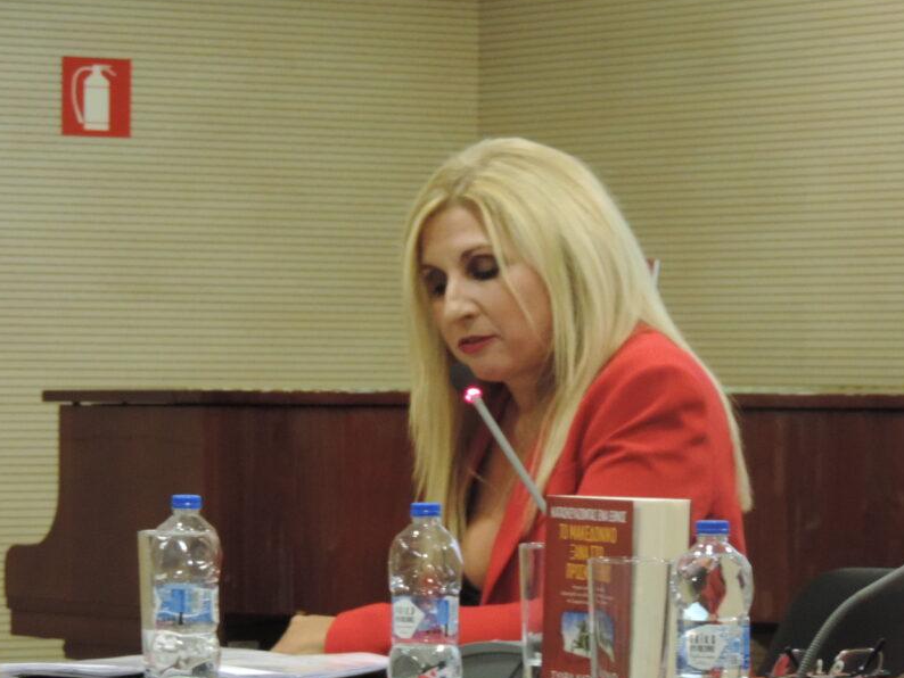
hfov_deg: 10.6
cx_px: 410
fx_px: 4885
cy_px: 403
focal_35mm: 187
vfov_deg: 7.9
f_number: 4.4
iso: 800
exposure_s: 1/20
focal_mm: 25.8
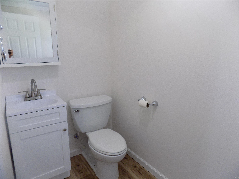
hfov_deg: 73.9
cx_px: 120
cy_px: 90
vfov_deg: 58.9
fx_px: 159
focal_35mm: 23
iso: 160
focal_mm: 4
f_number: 3.1
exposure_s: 1/30
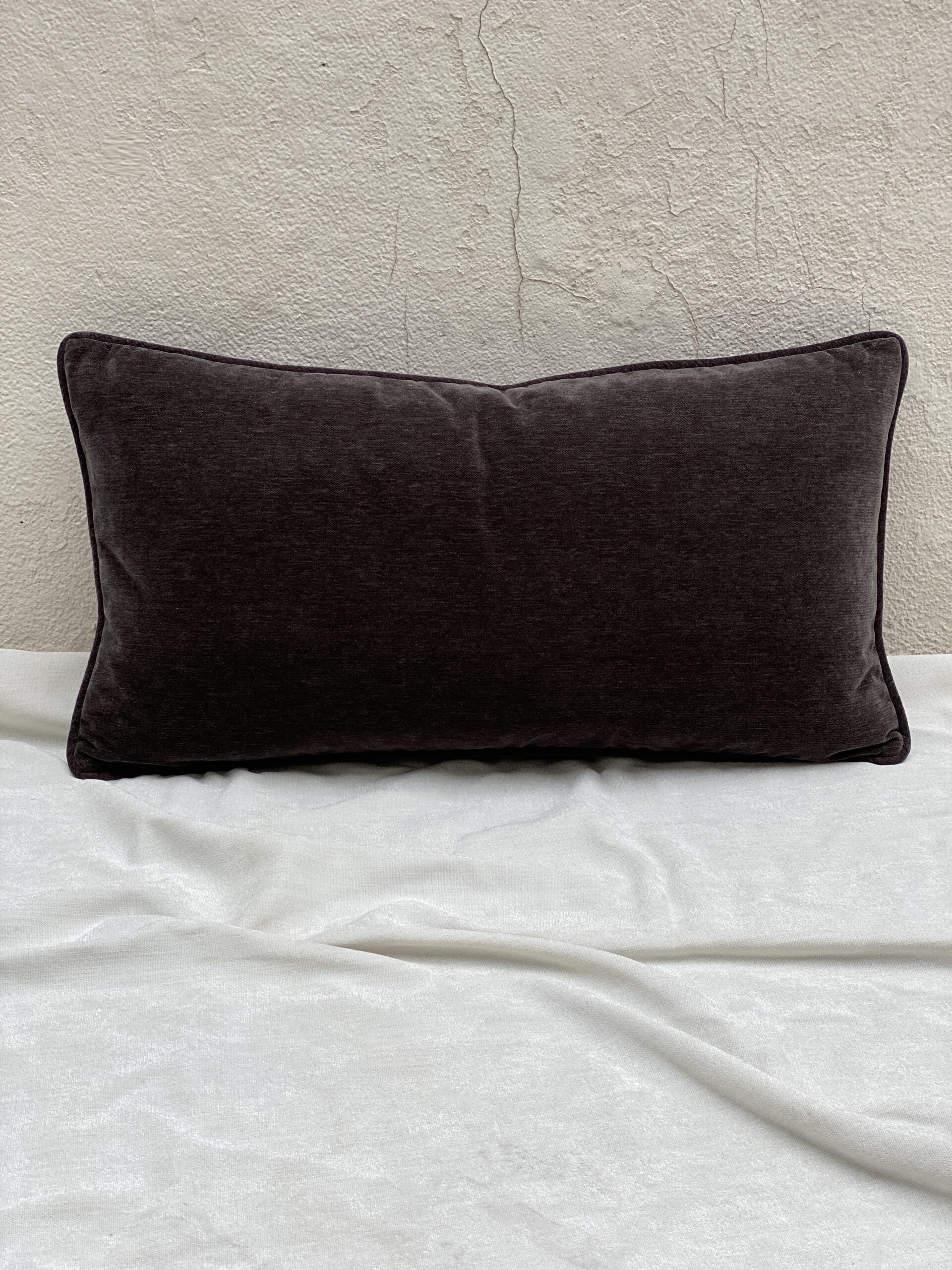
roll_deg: +1.0
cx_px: 476
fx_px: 1907
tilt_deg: -20.0
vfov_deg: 36.8
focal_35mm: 52
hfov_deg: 28.0
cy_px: 635
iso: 20
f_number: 2
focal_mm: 6
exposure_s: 1/143
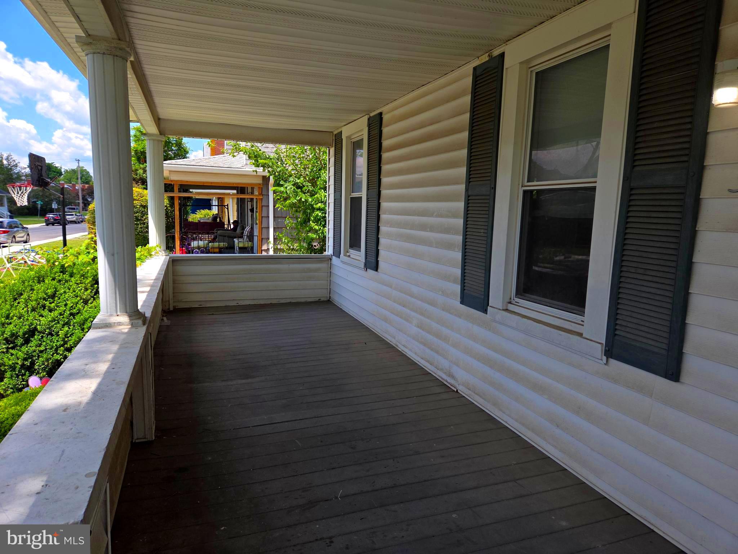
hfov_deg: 73.9
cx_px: 369
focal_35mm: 23
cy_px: 277
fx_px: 490
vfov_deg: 58.9
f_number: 1.8
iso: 25
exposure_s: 1/816
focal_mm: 5.4
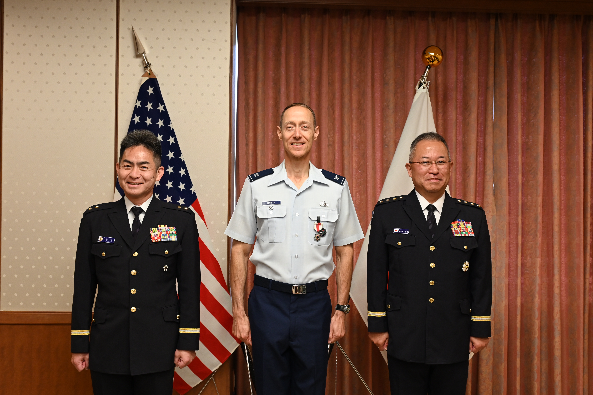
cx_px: 296
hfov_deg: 46.4
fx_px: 691
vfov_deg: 31.9
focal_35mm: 42
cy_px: 198
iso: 2000
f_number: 5.6
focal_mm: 42
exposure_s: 1/100
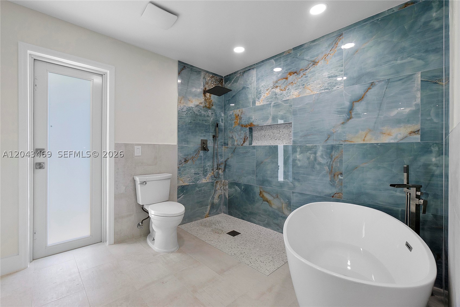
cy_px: 154
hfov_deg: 100.4
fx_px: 192
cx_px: 230
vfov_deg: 77.3
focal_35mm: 15
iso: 250
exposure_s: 1/160
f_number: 8
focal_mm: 10
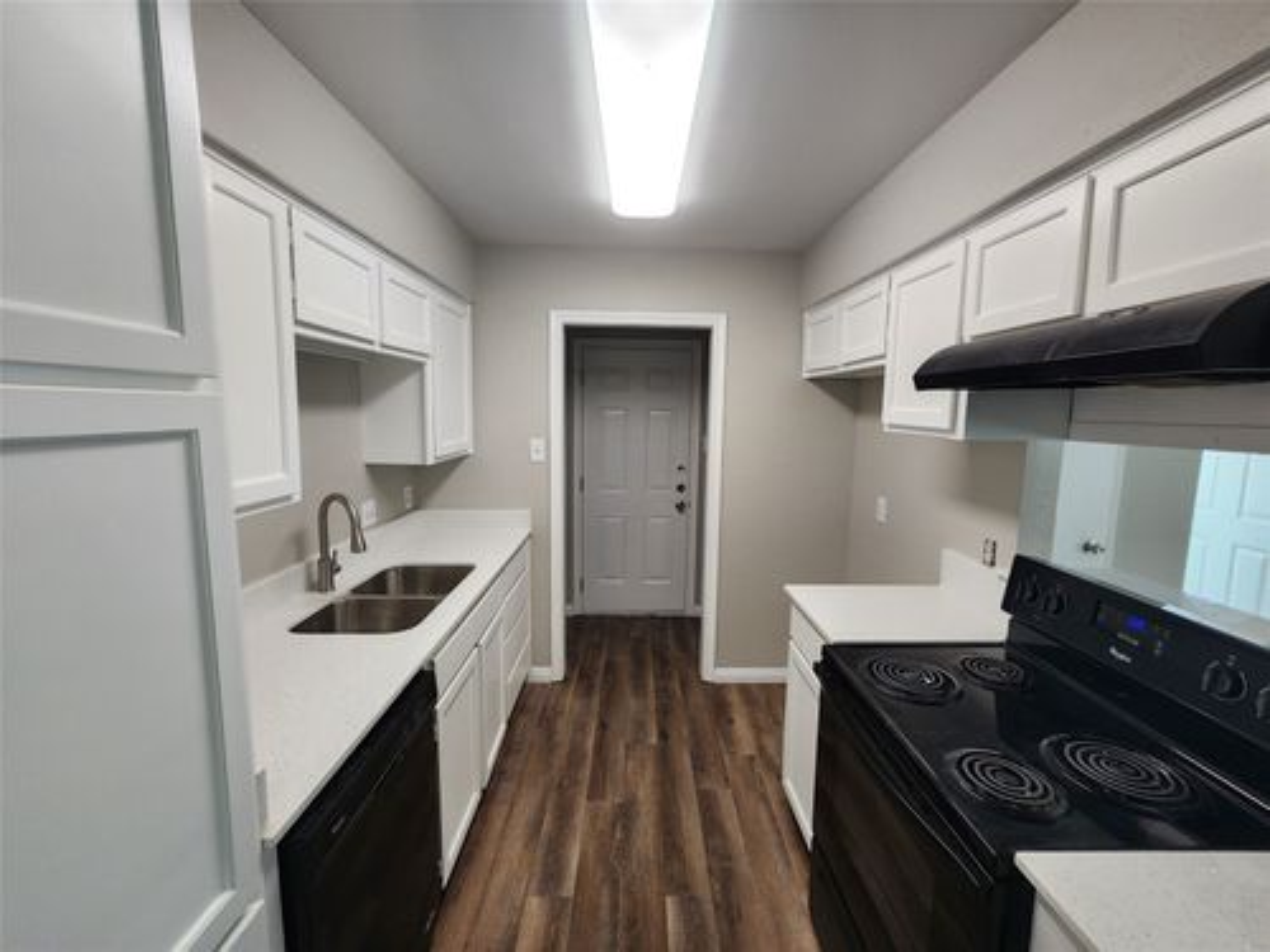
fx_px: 477
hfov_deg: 106.2
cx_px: 635
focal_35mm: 13
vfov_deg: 89.9
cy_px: 476
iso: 100
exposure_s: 1/60
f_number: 2.2
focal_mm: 2.2
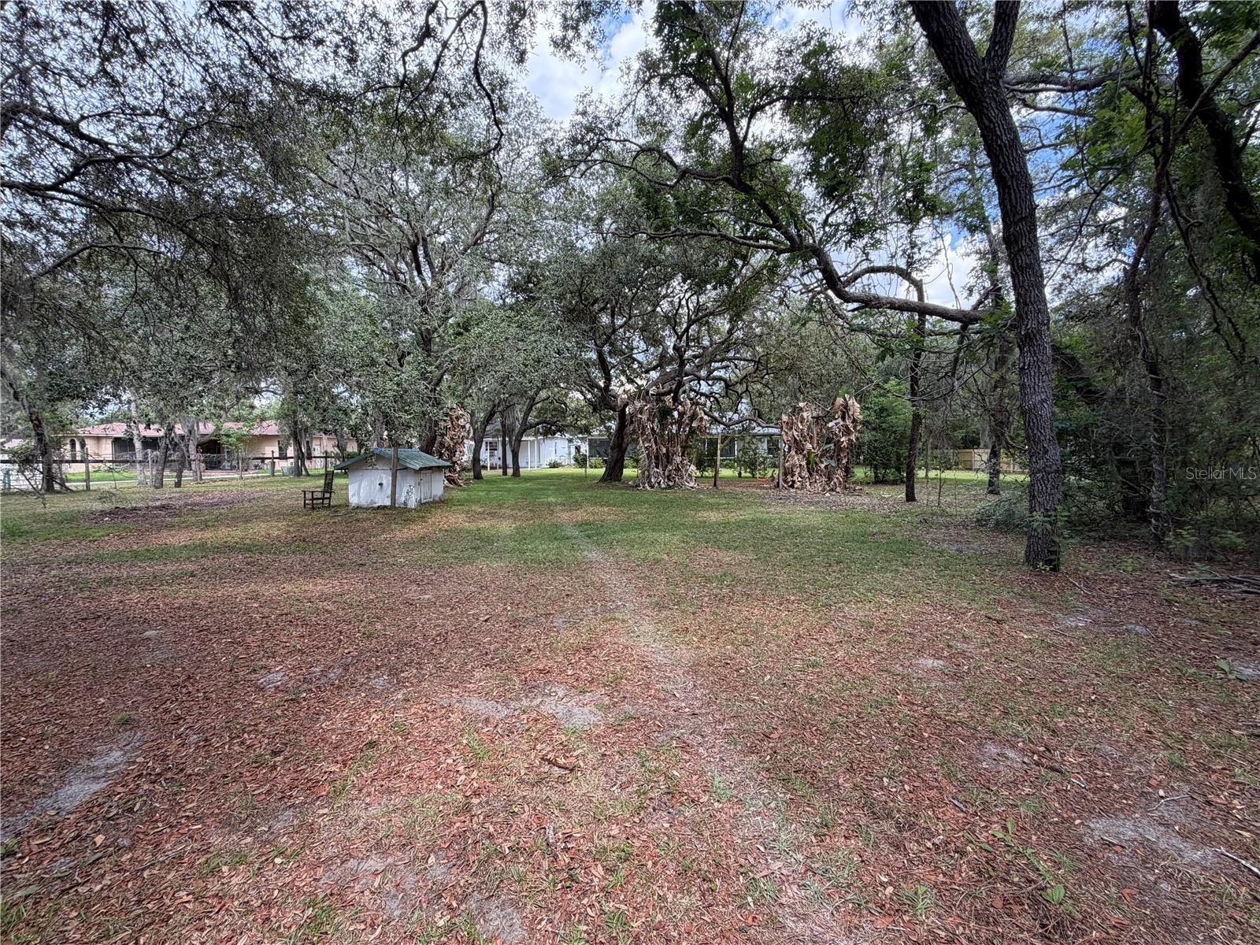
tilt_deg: -2.8
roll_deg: +0.4
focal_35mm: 14
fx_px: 510
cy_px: 472
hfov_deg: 102.1
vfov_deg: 85.7
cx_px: 630
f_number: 2.2
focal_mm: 2.22
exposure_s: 1/220
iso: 50
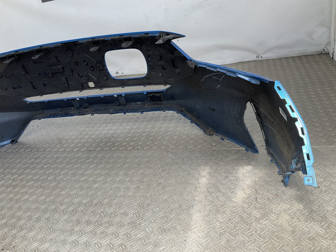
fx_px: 281
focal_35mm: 29
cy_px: 126
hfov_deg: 61.7
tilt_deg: -28.1
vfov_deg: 48.2
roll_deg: +13.2
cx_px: 168
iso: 16
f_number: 1.8
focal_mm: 3
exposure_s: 1/202
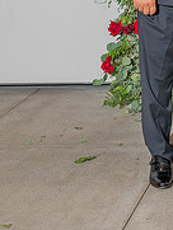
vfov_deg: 16.8
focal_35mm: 114
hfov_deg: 12.0
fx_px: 759
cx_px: 308
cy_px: -12
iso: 800
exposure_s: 1/200
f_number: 5.6
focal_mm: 37
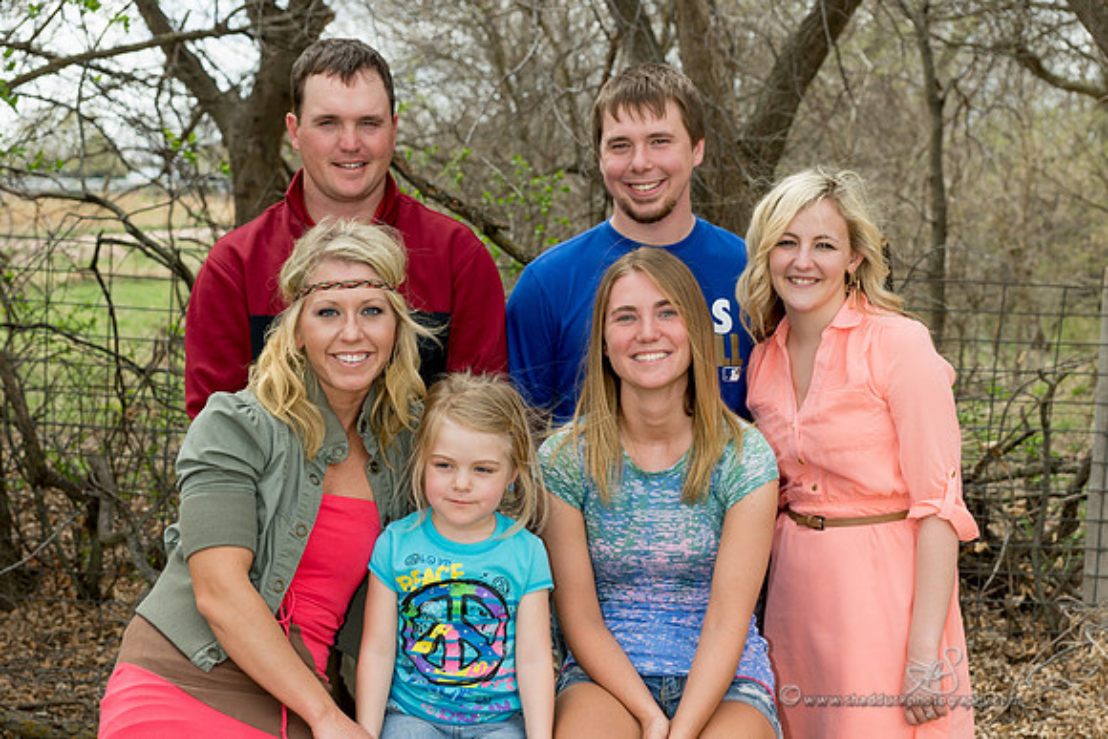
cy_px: 370
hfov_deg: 48.4
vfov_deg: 33.4
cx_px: 554
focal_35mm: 40
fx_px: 1231
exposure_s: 1/250
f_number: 4.5
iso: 100
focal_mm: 40
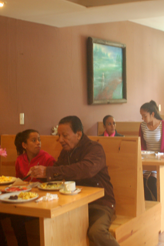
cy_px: 124
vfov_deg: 31.4
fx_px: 437
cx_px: 106
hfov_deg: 21.2
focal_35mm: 64
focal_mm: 28
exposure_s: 1/25
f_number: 3.5
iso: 800
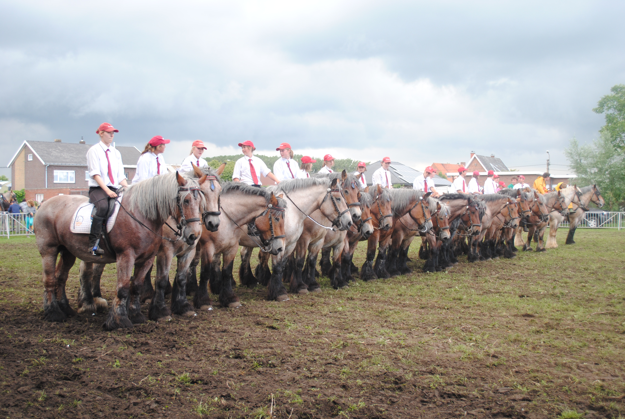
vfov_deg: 34.3
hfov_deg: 49.5
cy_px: 210
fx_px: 678
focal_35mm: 39
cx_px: 312
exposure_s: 1/80
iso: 200
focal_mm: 26
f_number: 4.5
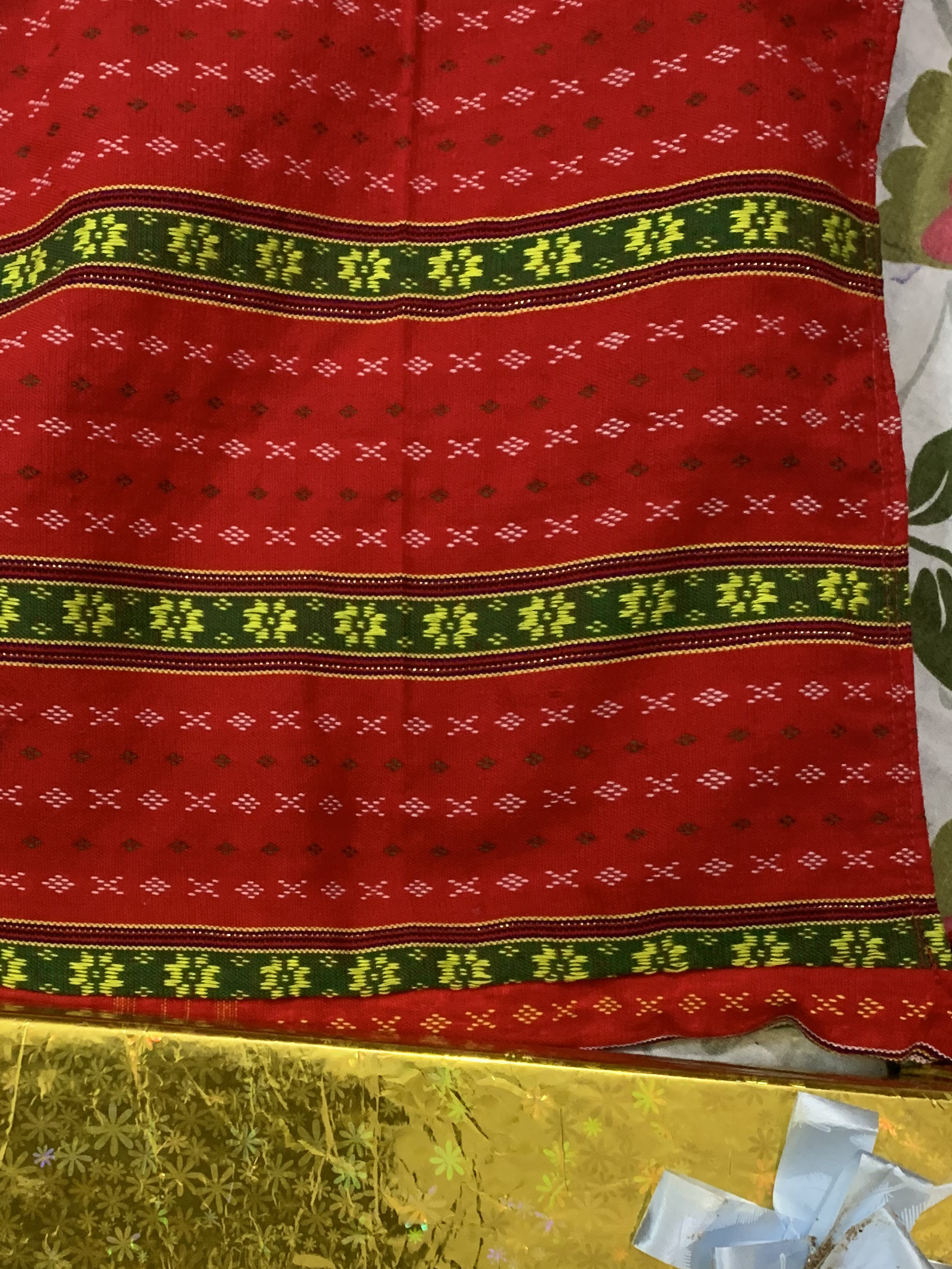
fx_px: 1870
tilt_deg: -86.4
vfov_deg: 37.1
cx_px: 294
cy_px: 851
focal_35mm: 51
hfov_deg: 28.3
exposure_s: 1/33
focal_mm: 4.25
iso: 320
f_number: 1.8
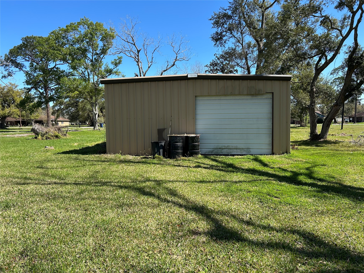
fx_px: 273
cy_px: 136
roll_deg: +0.8
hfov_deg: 67.3
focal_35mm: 26
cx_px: 182
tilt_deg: -3.0
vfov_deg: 53.1
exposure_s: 1/2208
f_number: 1.5
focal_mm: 5.7
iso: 50
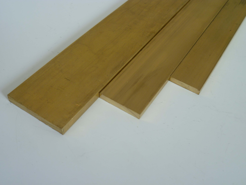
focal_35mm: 39
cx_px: 123
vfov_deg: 36.8
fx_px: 277
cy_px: 92
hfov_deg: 47.9
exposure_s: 1/40
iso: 80
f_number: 3.2
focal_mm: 7
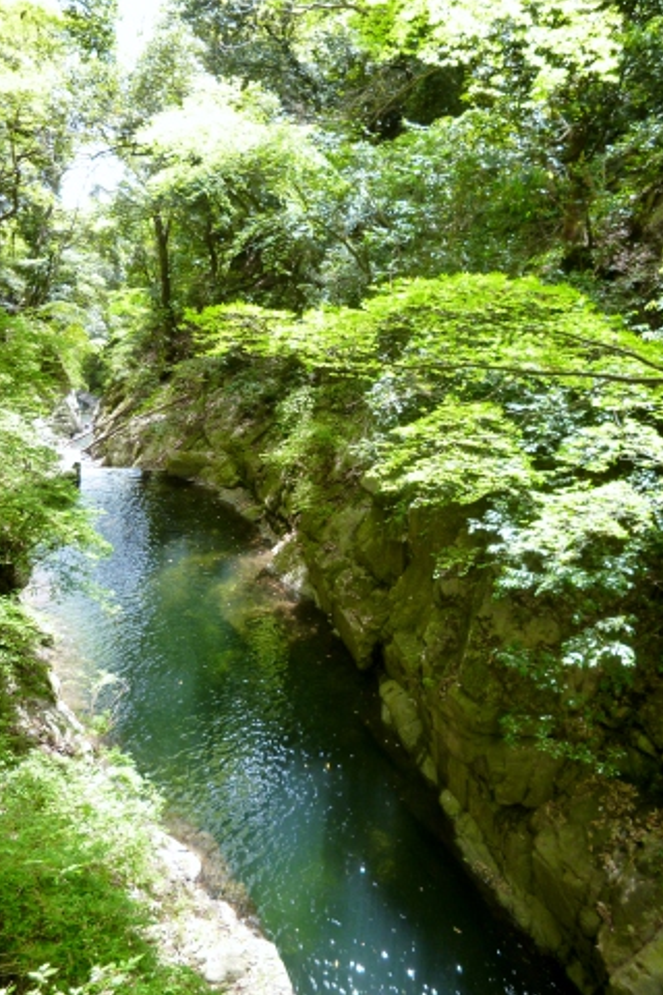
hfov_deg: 49.5
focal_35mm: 26
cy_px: 481
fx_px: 718
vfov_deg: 69.4
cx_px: 293
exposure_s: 1/100
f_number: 2.5
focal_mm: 4.3
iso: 160
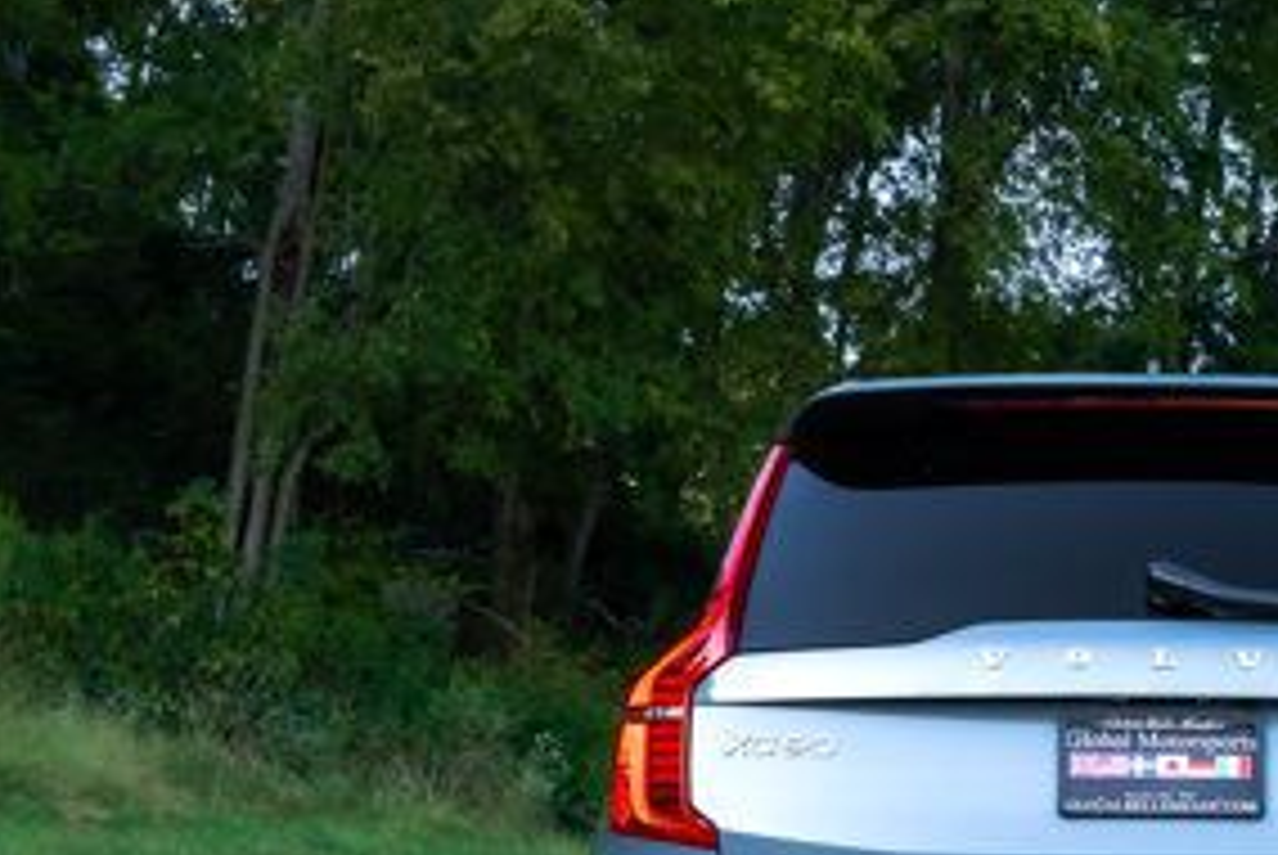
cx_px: 1148
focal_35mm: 99
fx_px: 3518
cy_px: 785
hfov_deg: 20.2
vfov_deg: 13.7
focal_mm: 44
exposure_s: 1/250
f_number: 8
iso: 500
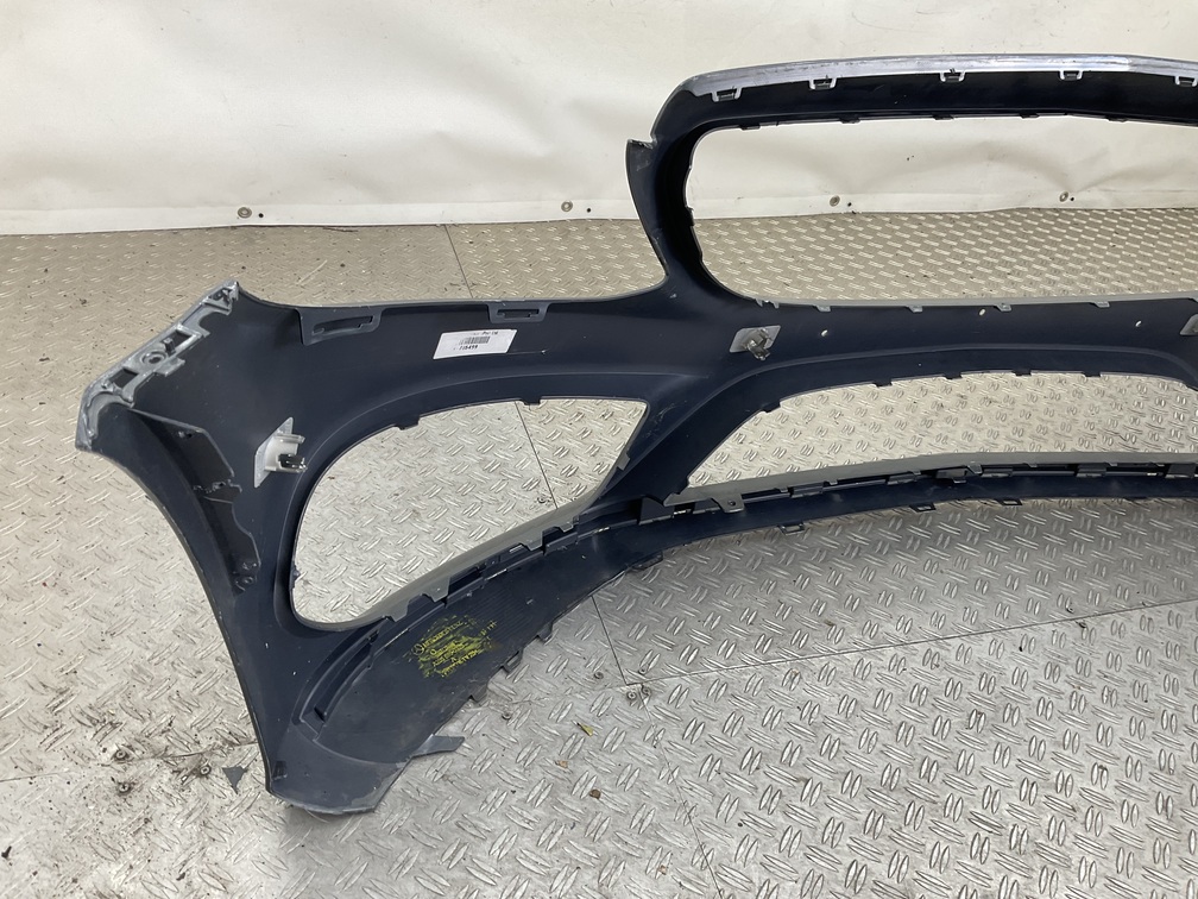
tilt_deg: -34.5
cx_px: 599
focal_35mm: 29
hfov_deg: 61.7
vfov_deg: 48.2
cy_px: 450
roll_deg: -9.9
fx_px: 1004
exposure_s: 1/120
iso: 40
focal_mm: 3
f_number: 1.8
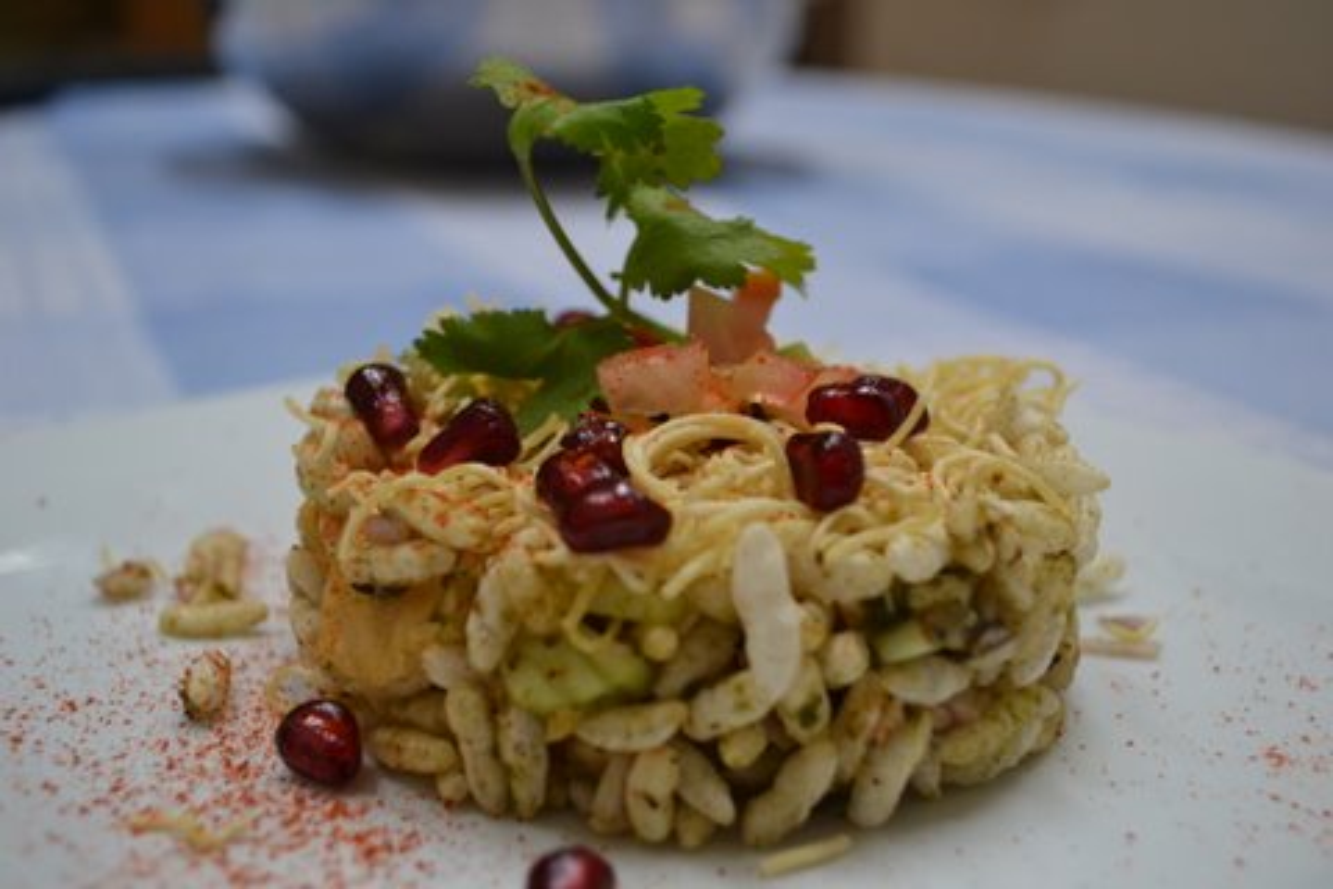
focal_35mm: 44
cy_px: 444
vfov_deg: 30.8
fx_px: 1611
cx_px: 666
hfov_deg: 45.0
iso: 720
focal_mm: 29
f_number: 4.5
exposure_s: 1/60
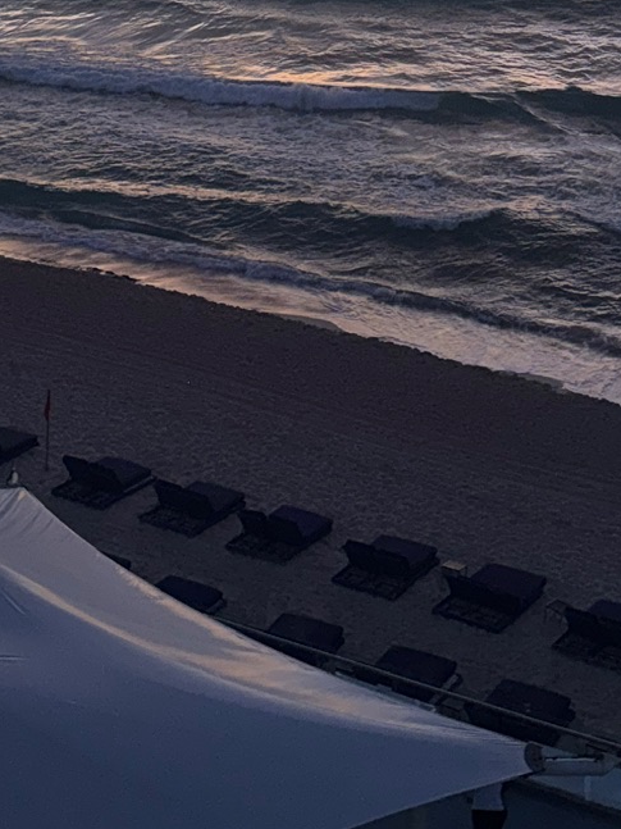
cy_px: -92
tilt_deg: -9.9
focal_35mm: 76
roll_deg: +0.4
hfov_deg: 19.4
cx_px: 245
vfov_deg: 23.9
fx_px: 1818
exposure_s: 1/16
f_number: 1.78
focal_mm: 6.76
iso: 160
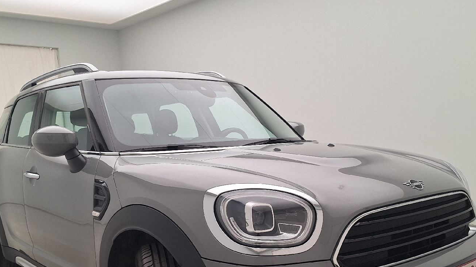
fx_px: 467
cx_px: 237
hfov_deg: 54.0
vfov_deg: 31.1
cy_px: 216
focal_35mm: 37
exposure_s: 1/169
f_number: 1.8
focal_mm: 5.54
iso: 40
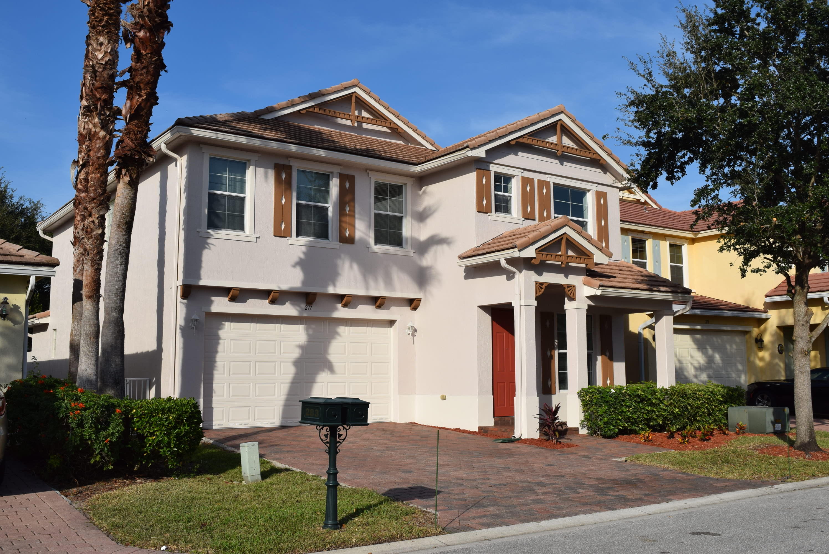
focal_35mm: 36
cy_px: 277
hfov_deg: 53.1
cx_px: 414
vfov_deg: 36.9
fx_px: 830
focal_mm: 24
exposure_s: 1/500
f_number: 11
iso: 200
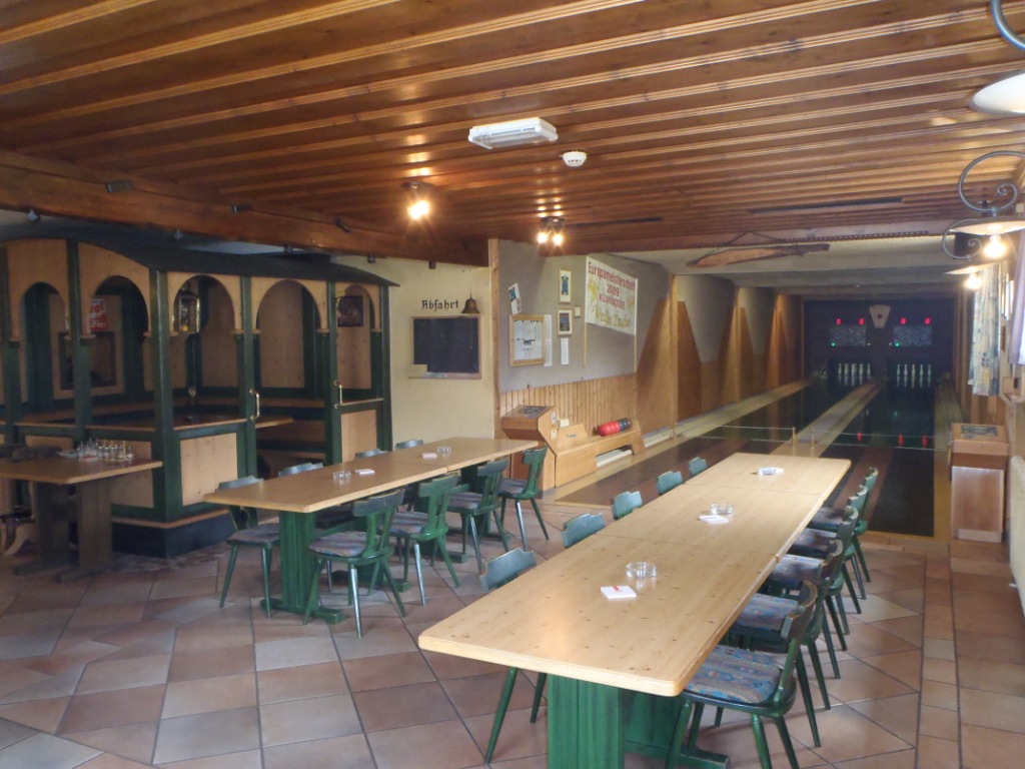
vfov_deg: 49.7
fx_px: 829
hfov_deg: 63.4
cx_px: 512
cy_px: 384
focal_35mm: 28
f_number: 3.5
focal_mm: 5
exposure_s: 1/30
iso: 500
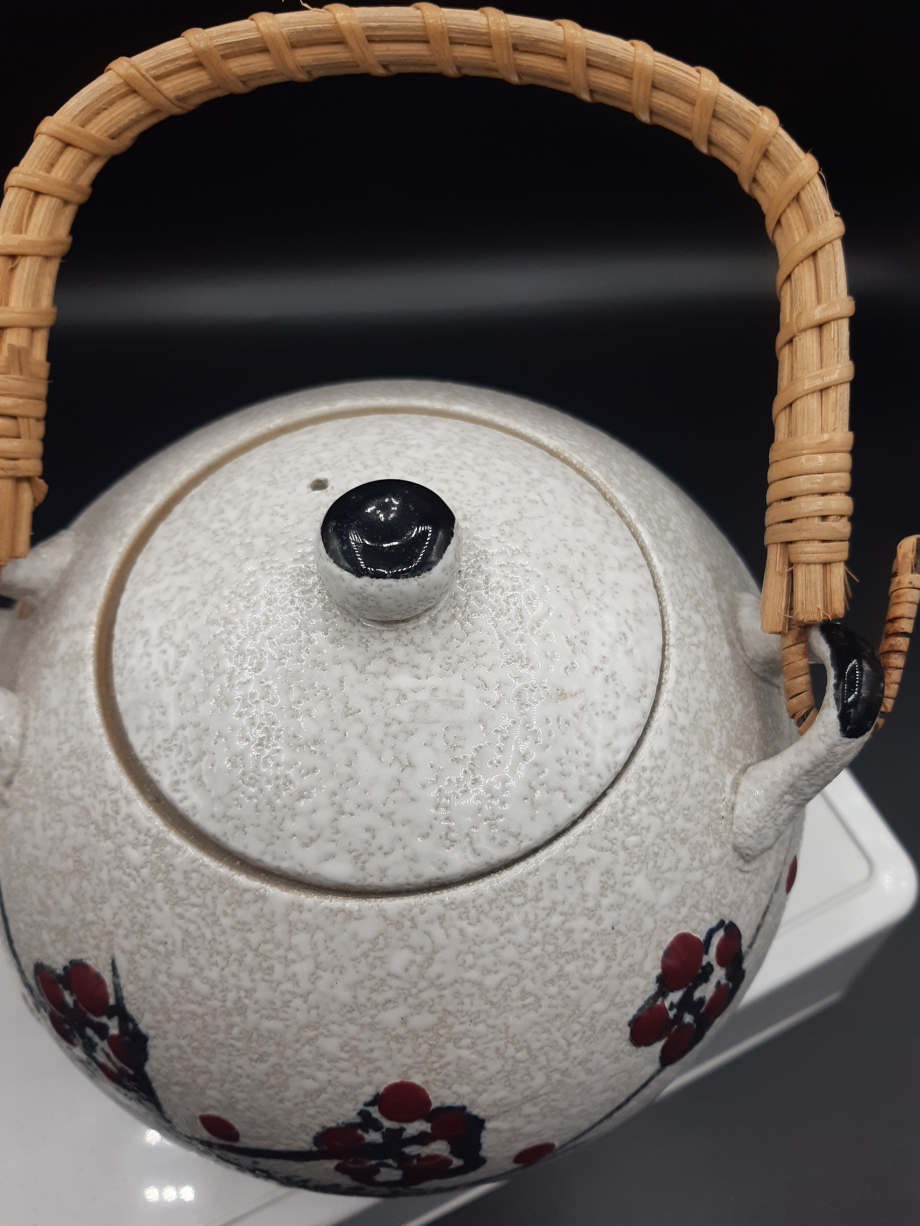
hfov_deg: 53.1
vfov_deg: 67.3
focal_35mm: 26
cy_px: 613
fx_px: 921
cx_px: 460
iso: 40
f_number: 1.7
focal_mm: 3.92
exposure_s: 1/372
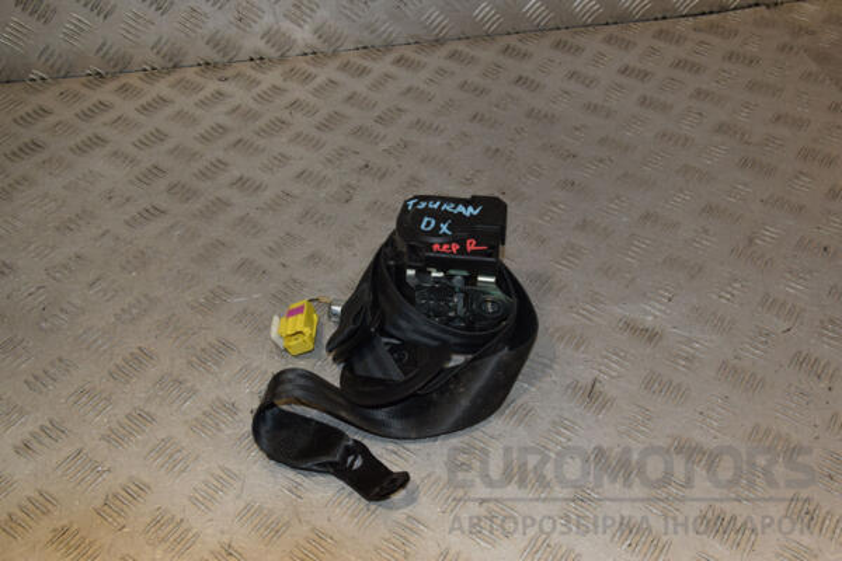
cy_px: 280
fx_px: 877
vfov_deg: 35.5
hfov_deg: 51.3
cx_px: 421
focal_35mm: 38
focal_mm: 25
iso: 800
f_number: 10
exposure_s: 1/200
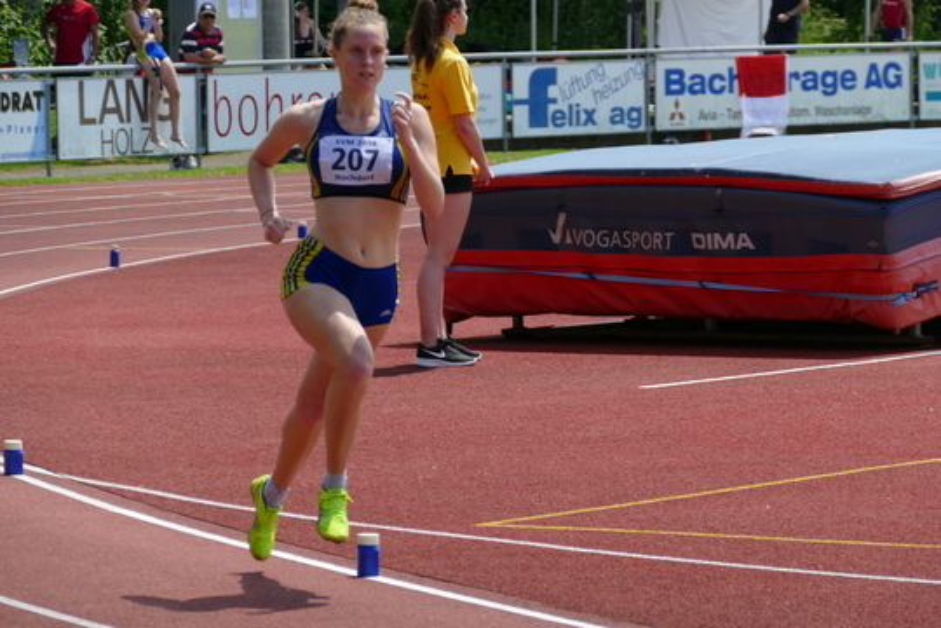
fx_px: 6142
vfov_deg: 5.8
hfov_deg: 8.8
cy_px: 314
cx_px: 470
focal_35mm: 235
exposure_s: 1/640
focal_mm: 85.83
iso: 125
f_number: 4
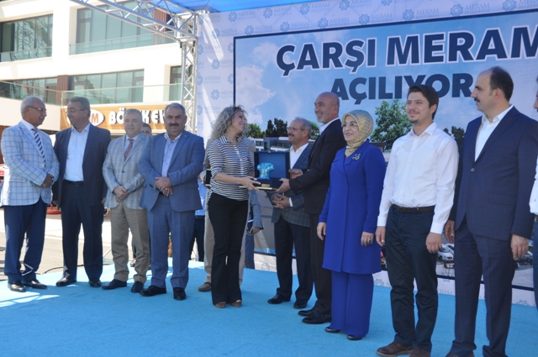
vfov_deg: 32.9
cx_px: 269
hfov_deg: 48.0
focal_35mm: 40
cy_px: 178
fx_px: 604
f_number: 6.3
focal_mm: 27
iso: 200
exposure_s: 1/200
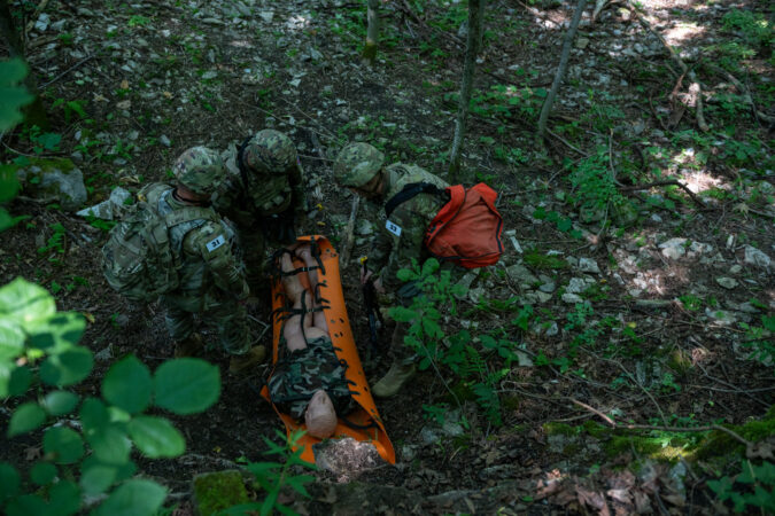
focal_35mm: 38
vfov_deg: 35.1
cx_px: 388
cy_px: 258
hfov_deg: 50.7
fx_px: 818
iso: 250
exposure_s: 1/160
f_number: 3.5
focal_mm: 38
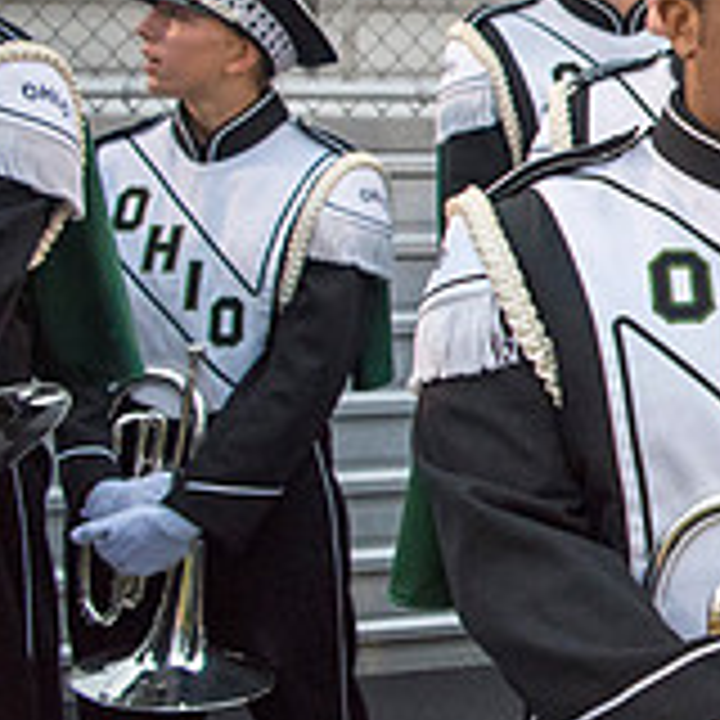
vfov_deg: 23.2
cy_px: 223
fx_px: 1741
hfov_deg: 19.0
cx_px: 1220
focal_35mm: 74
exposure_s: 1/800
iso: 2000
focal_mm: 24
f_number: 3.2
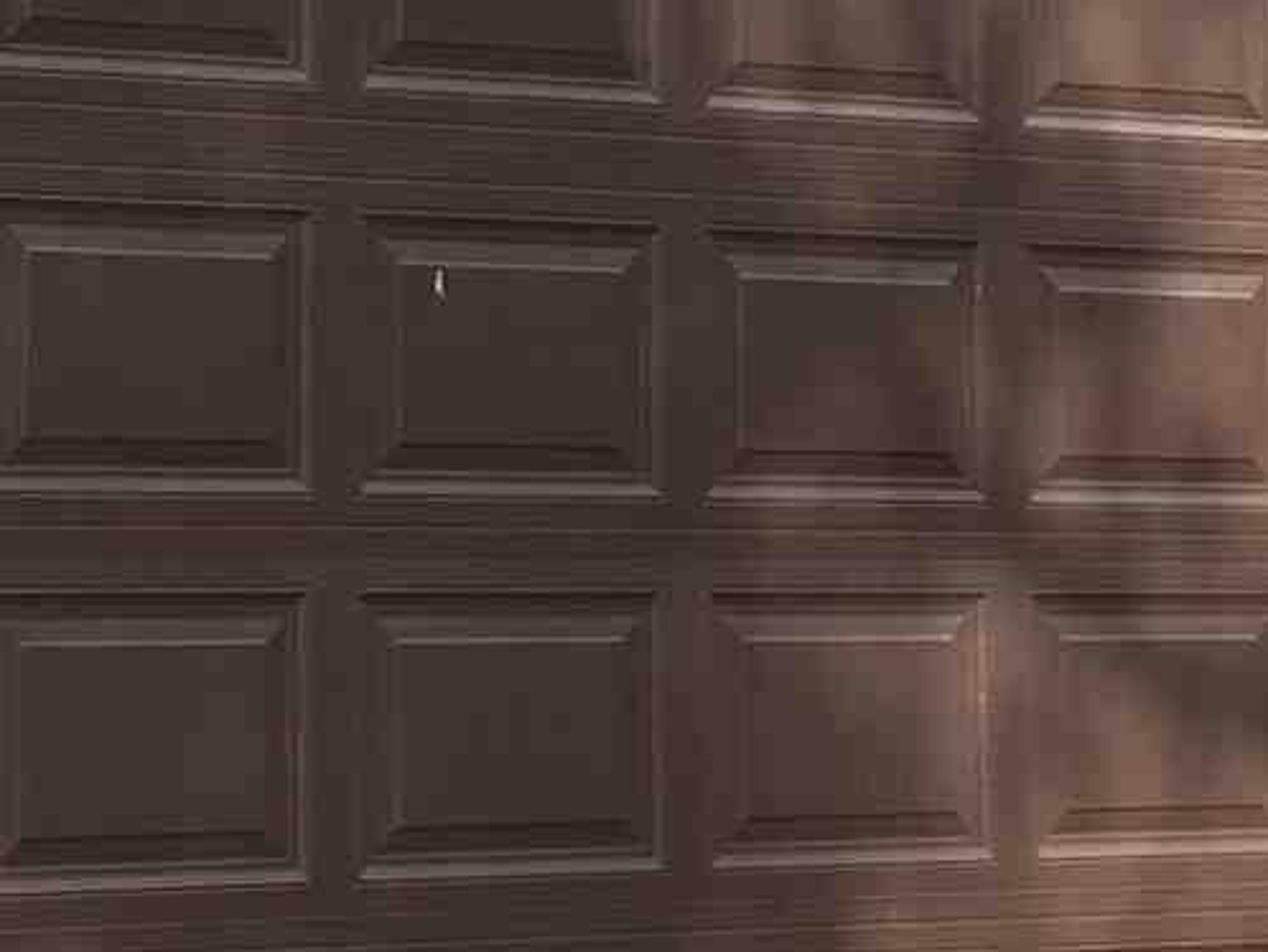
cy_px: -183
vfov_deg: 9.9
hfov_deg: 13.1
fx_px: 5424
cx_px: -20
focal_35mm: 148
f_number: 1.78
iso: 80
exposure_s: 1/1949
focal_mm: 6.86
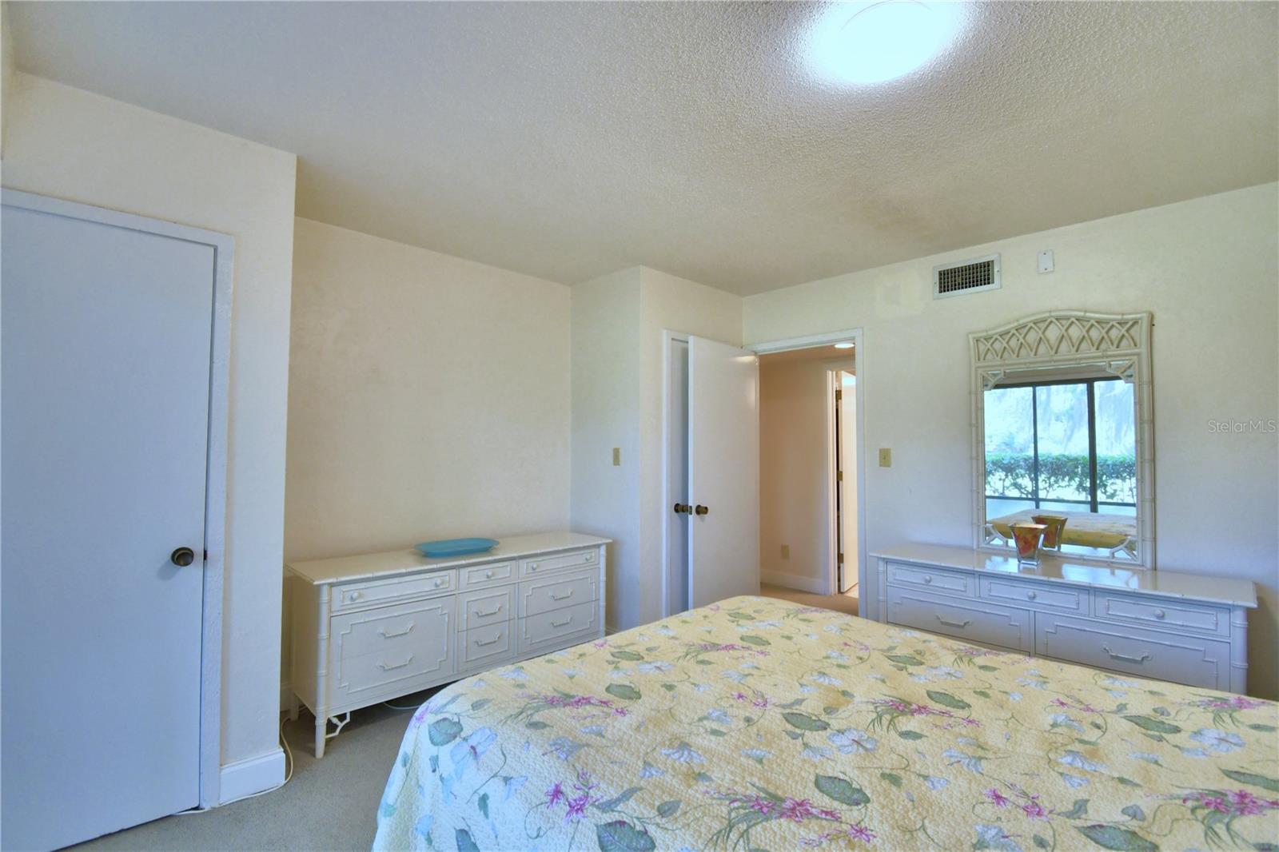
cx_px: 640
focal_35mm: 15
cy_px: 426
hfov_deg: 100.4
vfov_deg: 77.3
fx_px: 533
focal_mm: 10
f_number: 4.5
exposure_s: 1/40
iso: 400
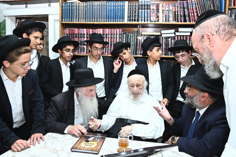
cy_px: 79
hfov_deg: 71.5
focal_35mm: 25
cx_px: 122
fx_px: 164
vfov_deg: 51.3
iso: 1600
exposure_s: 1/125
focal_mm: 24
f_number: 5.6
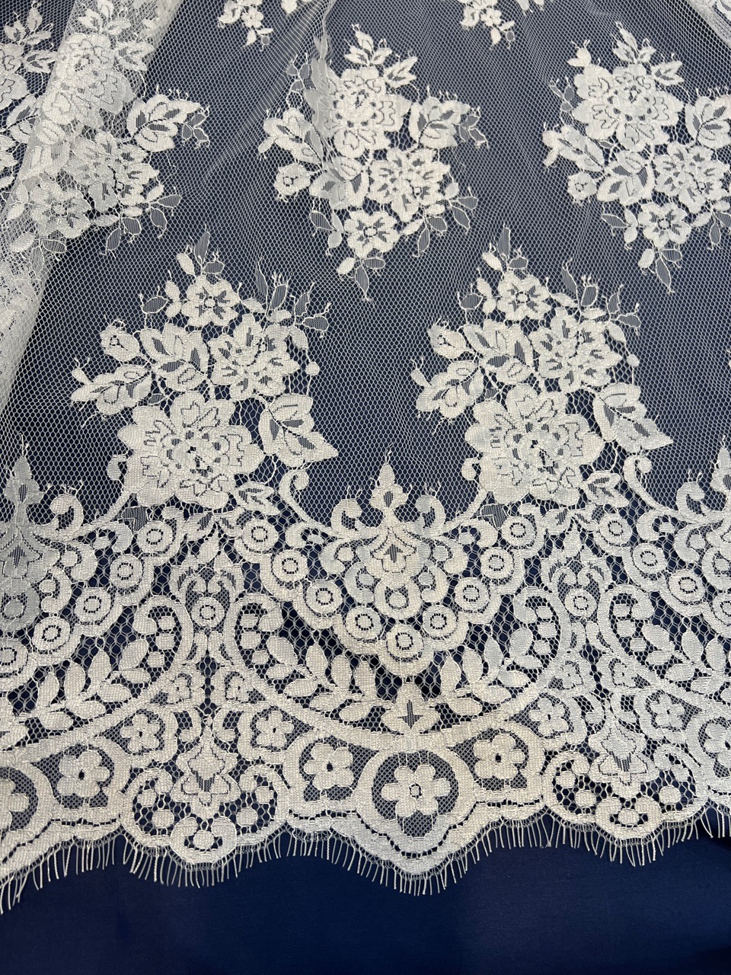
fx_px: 732
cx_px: 366
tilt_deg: -70.9
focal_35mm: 26
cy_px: 488
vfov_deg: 67.3
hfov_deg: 53.1
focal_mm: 5.7
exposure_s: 1/121
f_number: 1.5
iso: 100
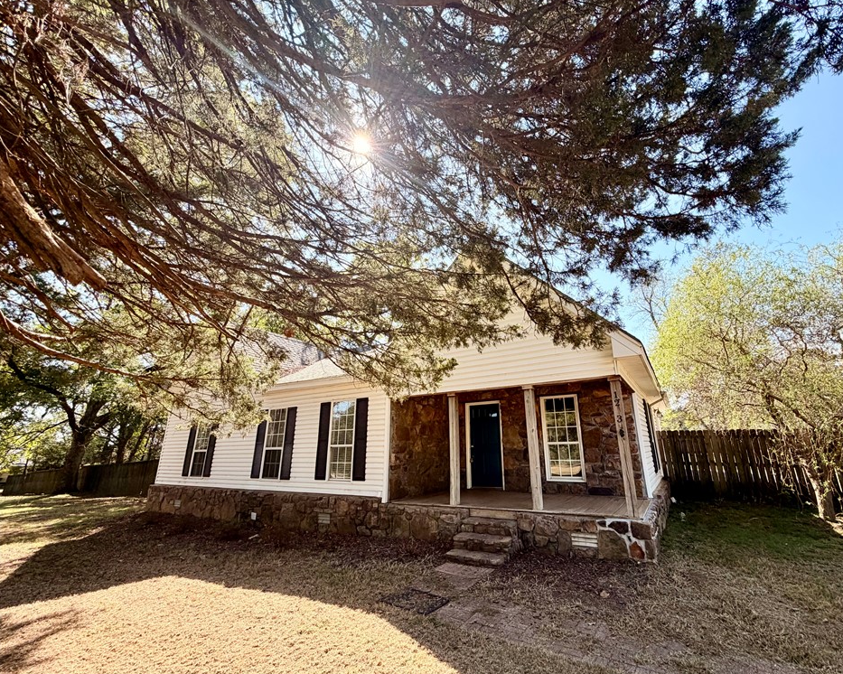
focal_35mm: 15
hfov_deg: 96.5
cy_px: 337
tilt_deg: +17.0
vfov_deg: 84.0
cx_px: 461
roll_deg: +2.6
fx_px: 374
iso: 50
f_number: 2.2
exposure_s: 1/502
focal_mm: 2.22
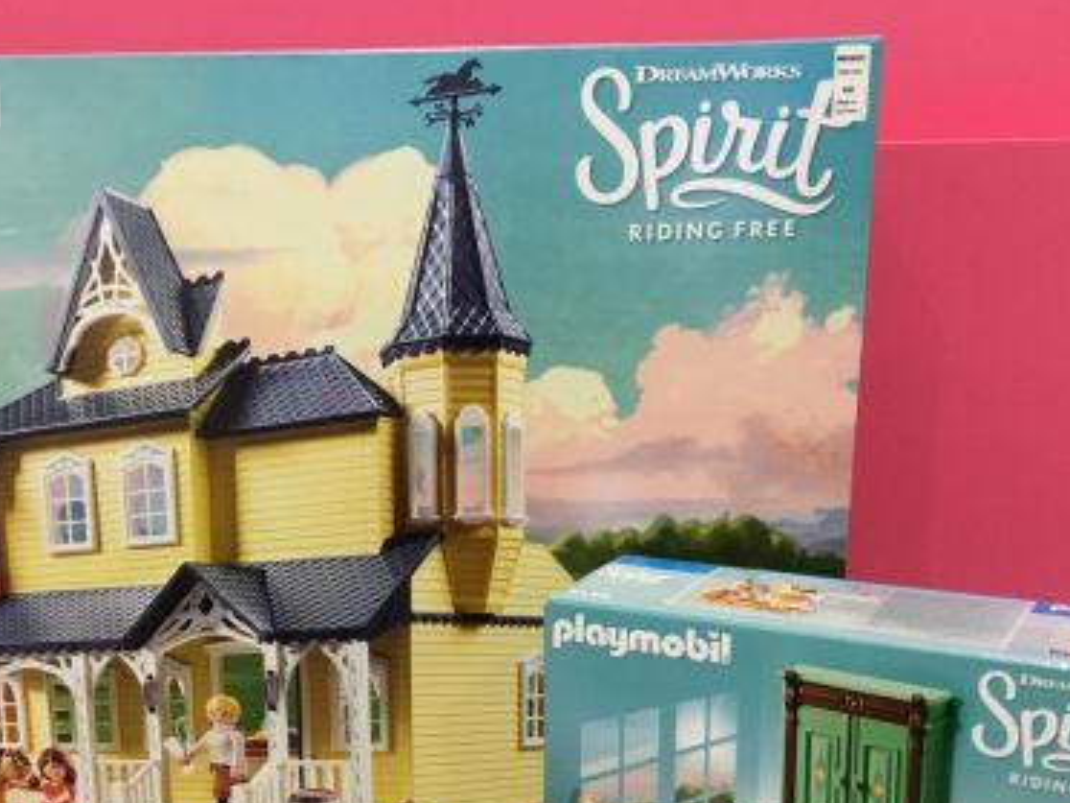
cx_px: 403
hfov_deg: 38.0
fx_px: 1546
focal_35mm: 50
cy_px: 570
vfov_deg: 28.8
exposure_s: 1/20
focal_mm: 3.3
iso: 250
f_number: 2.4
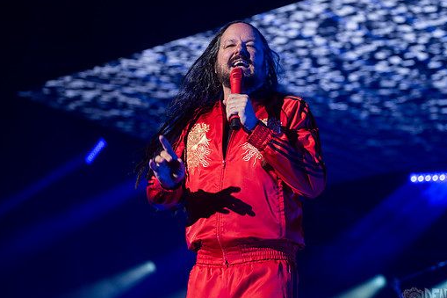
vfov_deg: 11.6
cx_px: 256
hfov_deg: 17.3
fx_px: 1465
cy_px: 116
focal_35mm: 118
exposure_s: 1/500
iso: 1000
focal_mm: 86
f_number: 3.2
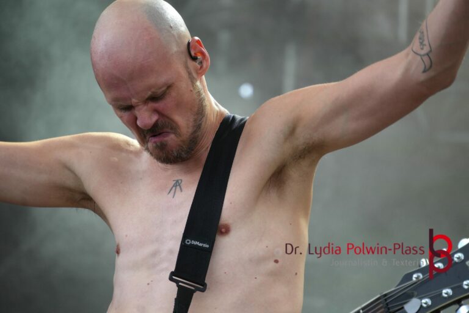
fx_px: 4357
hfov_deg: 6.2
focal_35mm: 334
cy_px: 156
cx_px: 234
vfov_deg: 4.1
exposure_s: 1/400
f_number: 6.3
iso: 800
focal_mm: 223
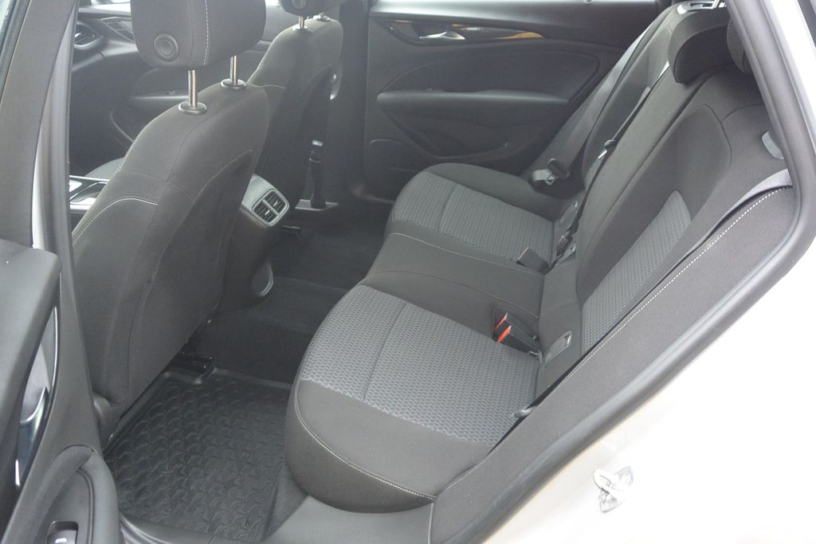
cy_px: 272
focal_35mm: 31
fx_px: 703
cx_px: 408
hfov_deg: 60.3
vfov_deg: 42.3
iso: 800
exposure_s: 1/30
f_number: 3.8
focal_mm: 11.8
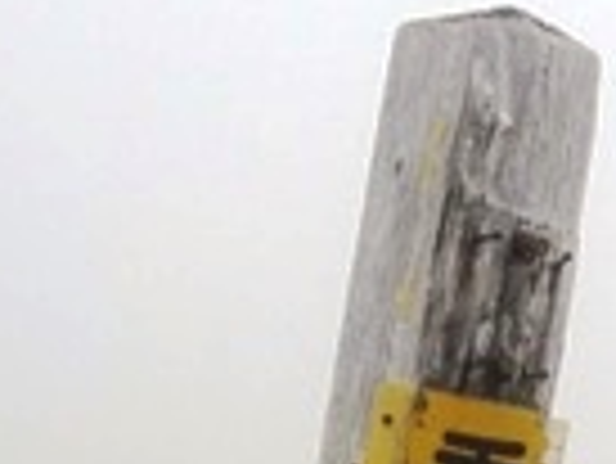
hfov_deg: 8.3
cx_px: 949
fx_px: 4150
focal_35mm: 233
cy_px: 914
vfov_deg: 6.2
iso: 80
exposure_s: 1/400
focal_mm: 8.51
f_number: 4.5
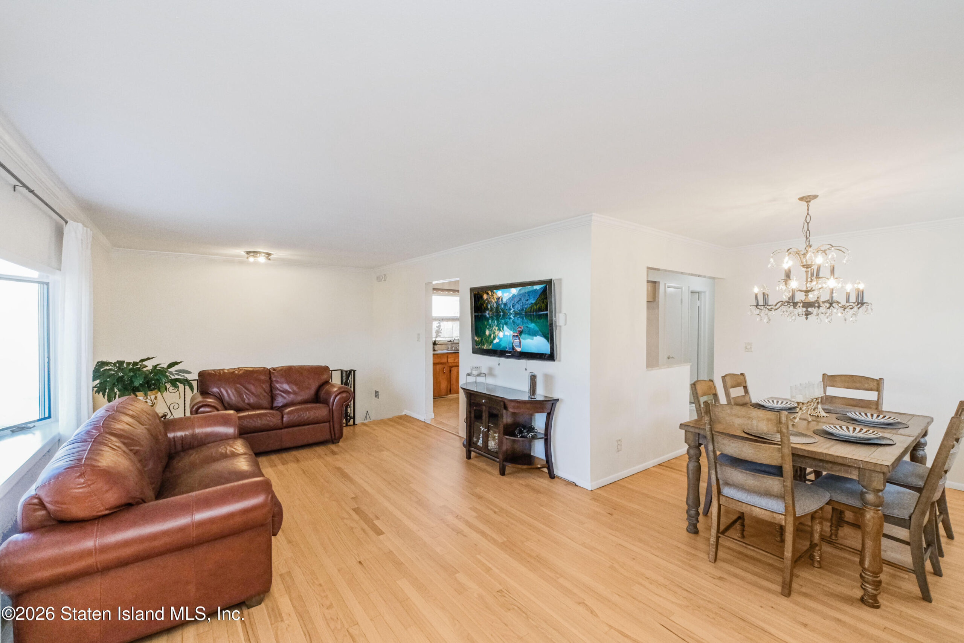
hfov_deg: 100.4
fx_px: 402
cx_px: 482
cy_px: 322
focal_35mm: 15
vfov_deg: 77.3
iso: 1600
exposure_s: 1/60
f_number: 8
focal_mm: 10
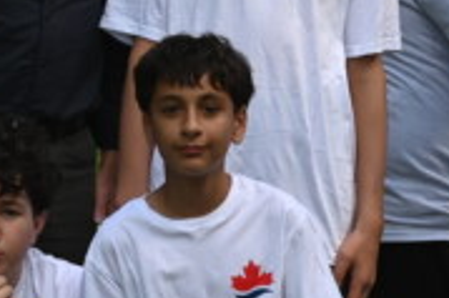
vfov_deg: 2.9
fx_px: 5844
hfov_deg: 4.4
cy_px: 70
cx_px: 547
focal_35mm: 469
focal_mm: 70
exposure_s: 1/1250
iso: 400
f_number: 4
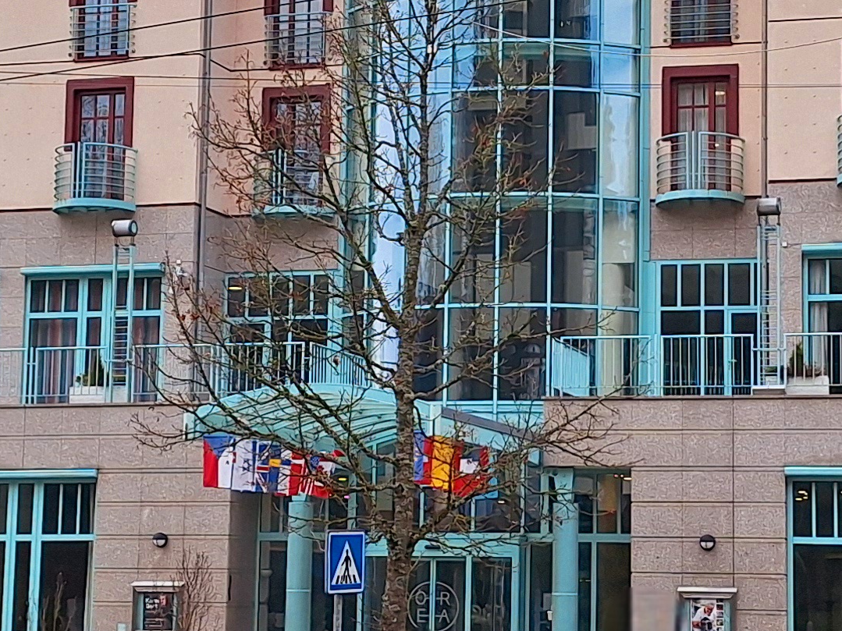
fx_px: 2116
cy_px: 294
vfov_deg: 17.0
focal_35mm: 87
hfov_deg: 22.5
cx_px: 528
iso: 40
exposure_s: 1/1111
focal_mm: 5.54
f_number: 1.8
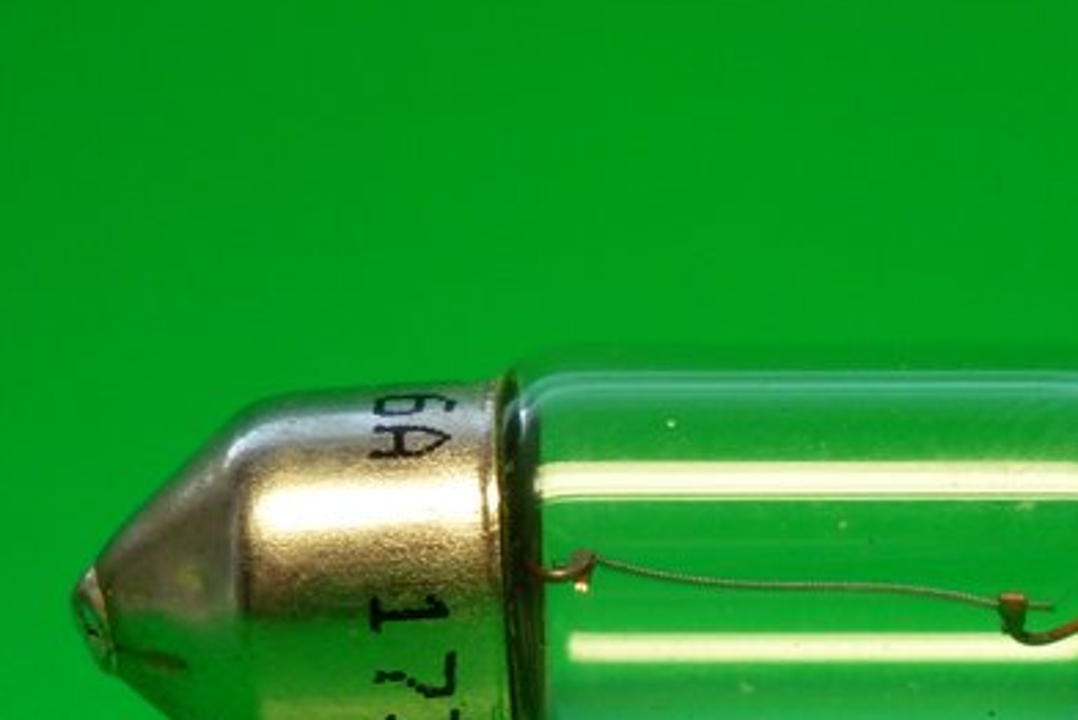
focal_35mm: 159
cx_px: 781
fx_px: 4765
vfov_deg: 8.6
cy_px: 588
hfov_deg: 12.9
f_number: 4.7
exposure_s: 1/80
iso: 125
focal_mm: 12.7
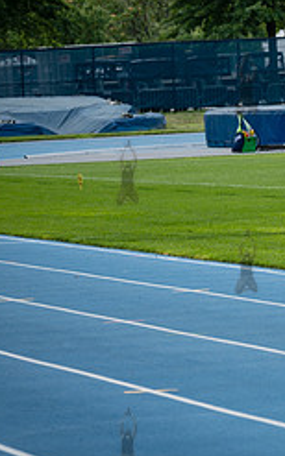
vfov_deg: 7.1
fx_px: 3697
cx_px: 436
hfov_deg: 4.4
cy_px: 170
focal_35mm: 297
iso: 100
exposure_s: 1/400
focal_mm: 107
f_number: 5
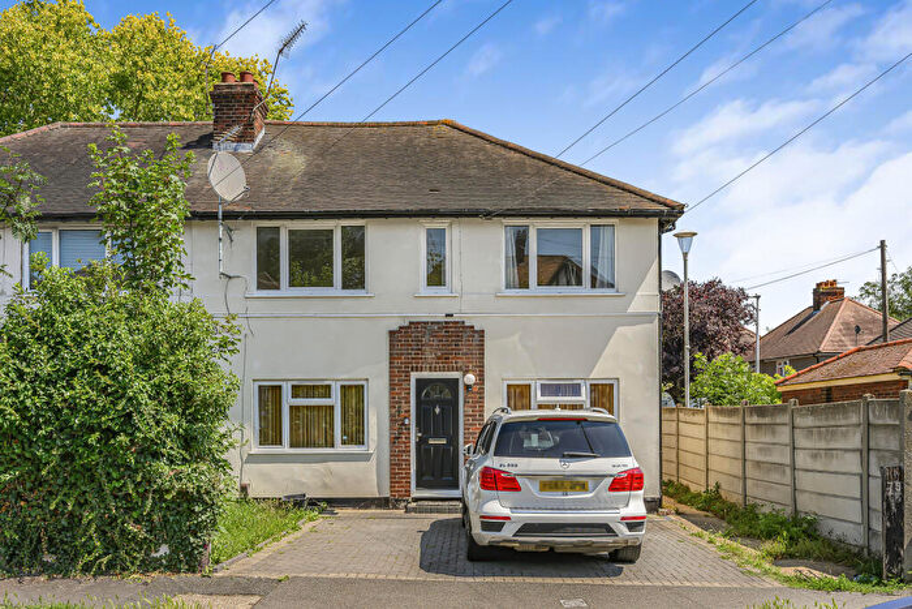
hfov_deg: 61.9
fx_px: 760
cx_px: 456
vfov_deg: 43.6
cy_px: 304
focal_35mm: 30
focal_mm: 30
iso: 100
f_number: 8
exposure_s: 1/400
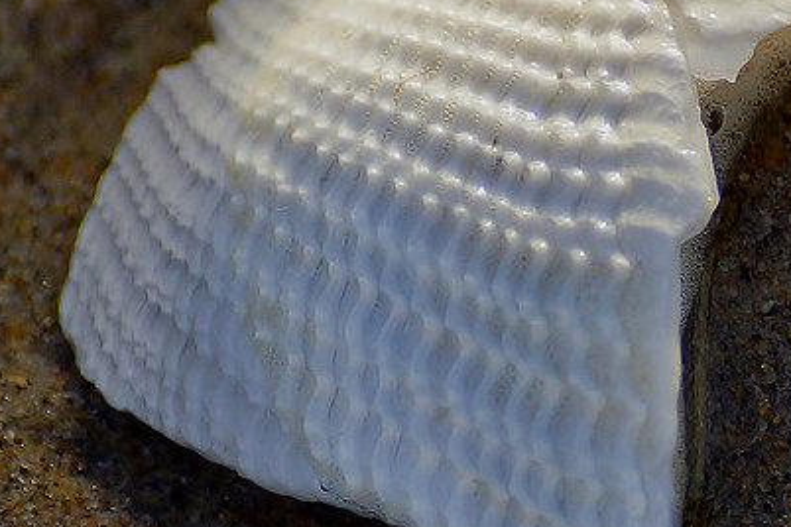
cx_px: 313
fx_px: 14281
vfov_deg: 2.1
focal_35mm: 650
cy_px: 223
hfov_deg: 3.2
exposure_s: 1/500
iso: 250
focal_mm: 300
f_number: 5.6
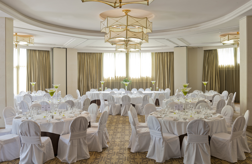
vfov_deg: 39.5
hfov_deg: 57.6
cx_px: 128
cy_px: 78
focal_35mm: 33
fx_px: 229
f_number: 10
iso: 100
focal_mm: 32
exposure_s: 1/2
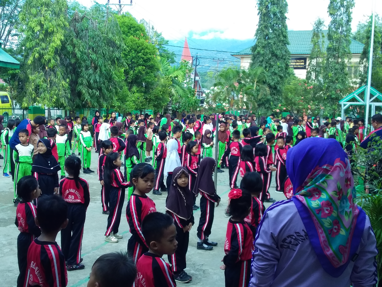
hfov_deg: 58.4
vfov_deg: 45.4
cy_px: 144
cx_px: 191
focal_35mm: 31
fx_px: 342
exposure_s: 1/218
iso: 40
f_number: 2.2
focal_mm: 3.3
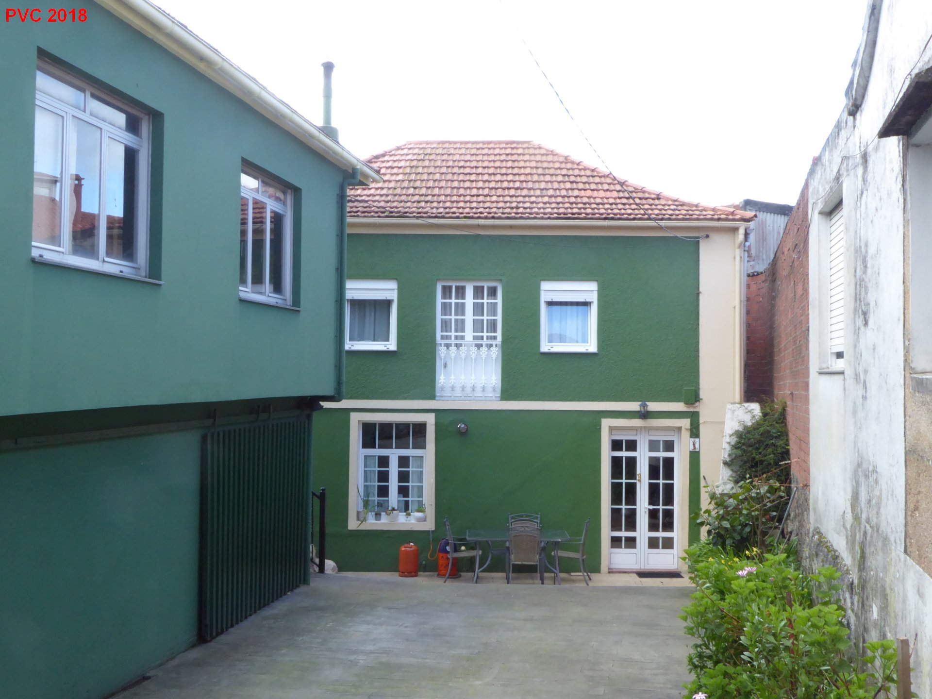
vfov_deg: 38.7
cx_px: 466
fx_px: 996
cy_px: 350
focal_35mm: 37
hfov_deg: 50.1
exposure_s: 1/60
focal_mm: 6.7
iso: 320
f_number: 8
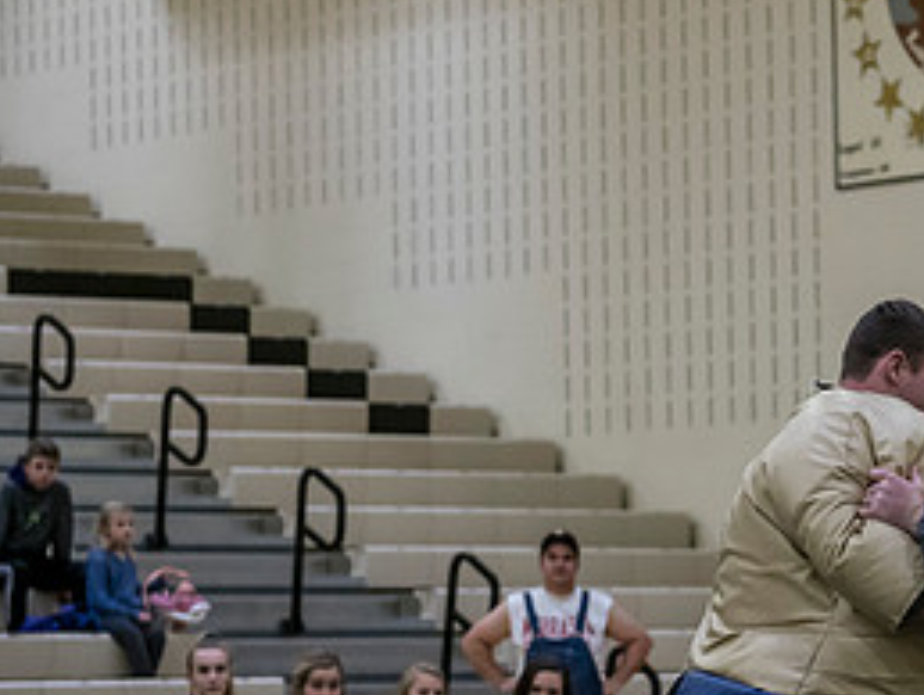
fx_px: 5397
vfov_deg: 7.3
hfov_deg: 9.7
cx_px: 863
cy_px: 672
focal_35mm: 202
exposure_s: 1/1000
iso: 2000
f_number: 2
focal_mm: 45
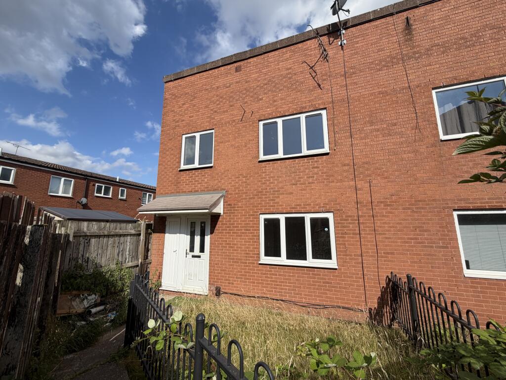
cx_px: 253
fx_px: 205
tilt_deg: +10.0
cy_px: 190
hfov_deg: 102.1
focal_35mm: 14
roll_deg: -0.1
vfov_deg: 85.7
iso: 20
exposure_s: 1/820
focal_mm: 2.22
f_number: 2.2
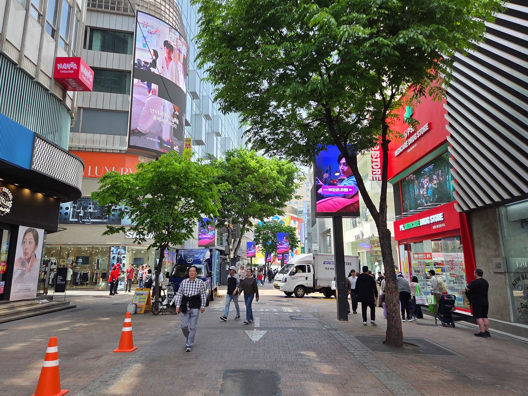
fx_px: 366
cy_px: 192
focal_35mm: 24
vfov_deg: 56.8
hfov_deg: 71.6
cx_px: 258
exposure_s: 1/720
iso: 50
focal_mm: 5.4
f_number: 1.8
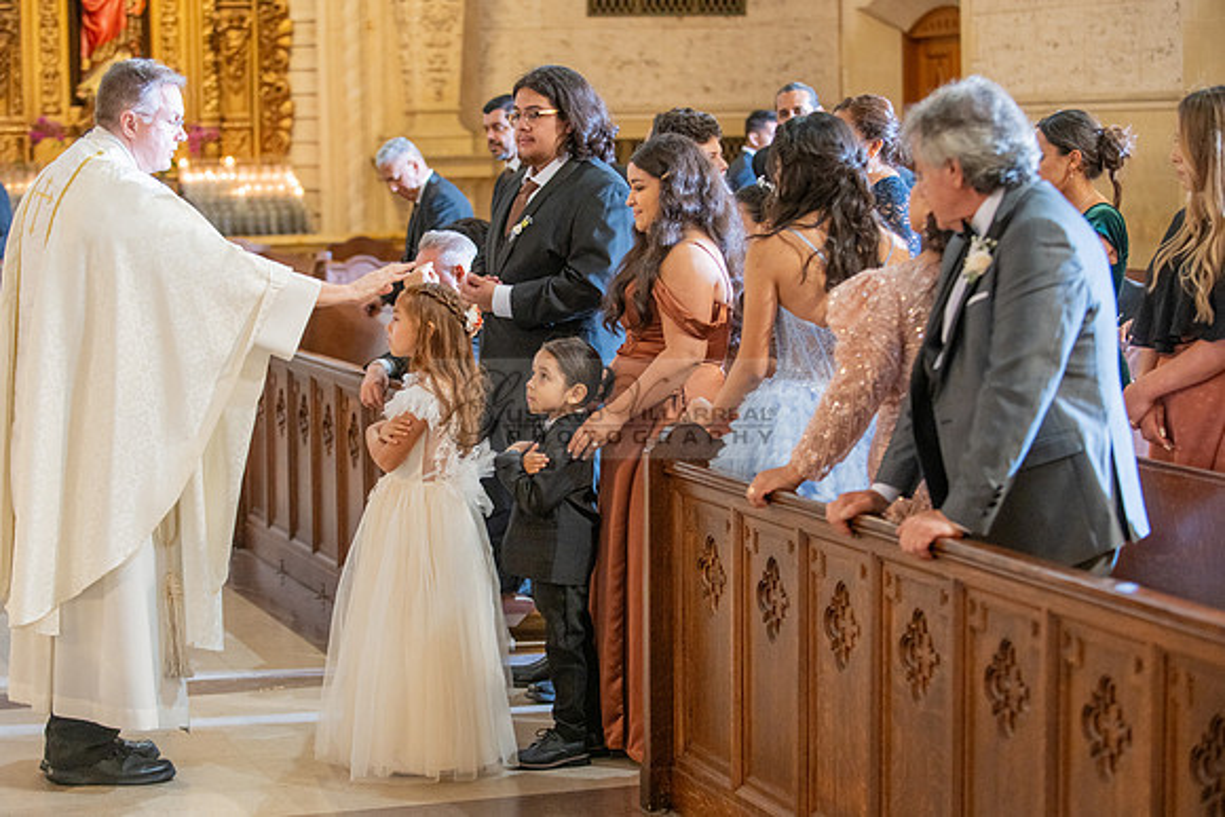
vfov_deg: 15.9
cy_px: 434
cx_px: 569
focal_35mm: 86
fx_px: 2917
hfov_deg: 23.7
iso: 1000
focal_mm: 80
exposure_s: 1/100
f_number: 2.8
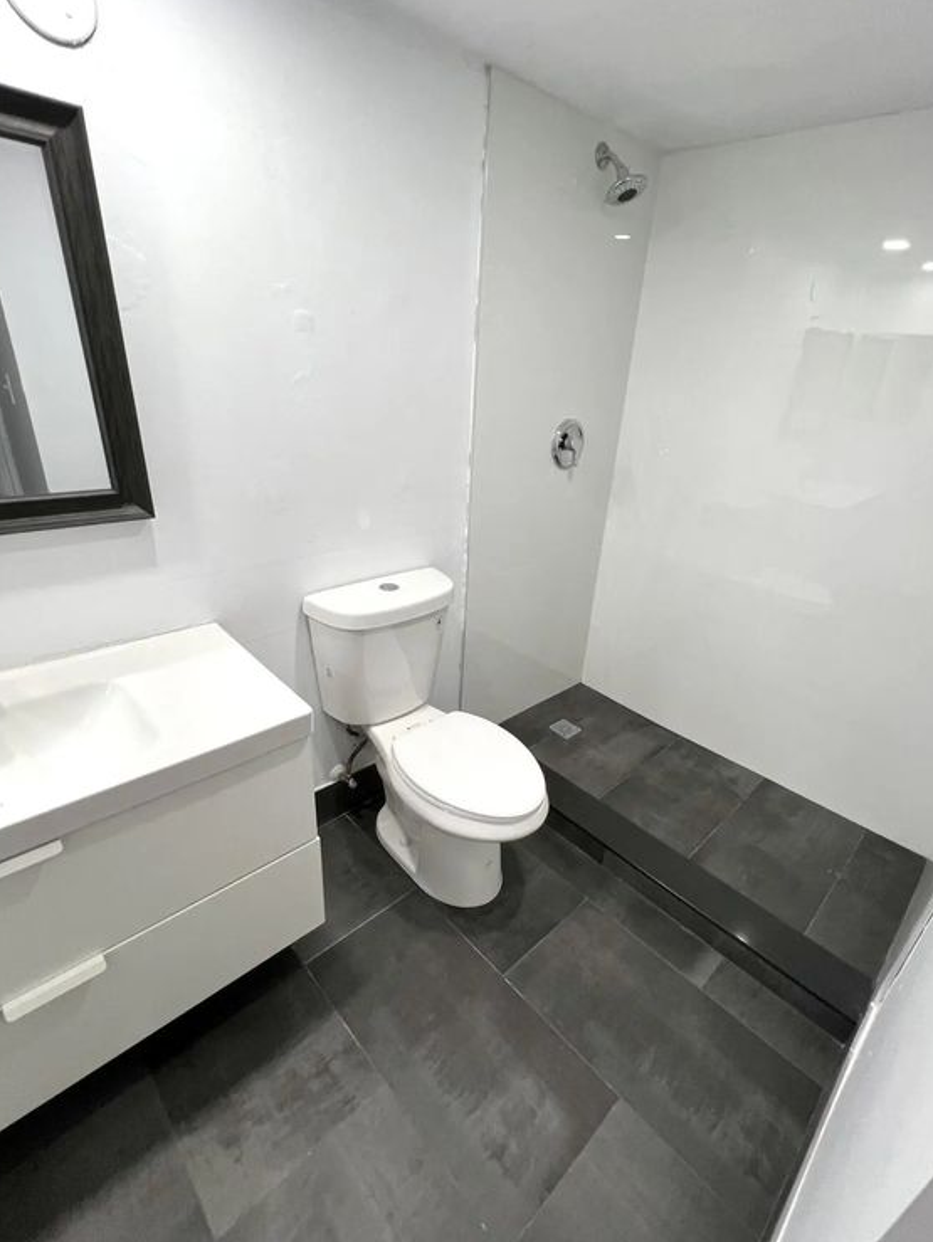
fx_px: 539
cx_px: 496
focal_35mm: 15
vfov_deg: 98.1
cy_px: 641
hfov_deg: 81.7
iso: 160
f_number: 1.8
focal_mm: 1.57
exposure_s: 1/120
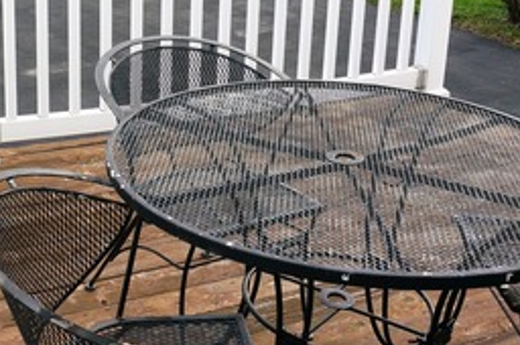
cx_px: 47
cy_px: -1
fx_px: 866
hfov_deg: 31.8
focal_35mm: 60
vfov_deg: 21.7
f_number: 11
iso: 200
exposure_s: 1/160
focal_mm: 16
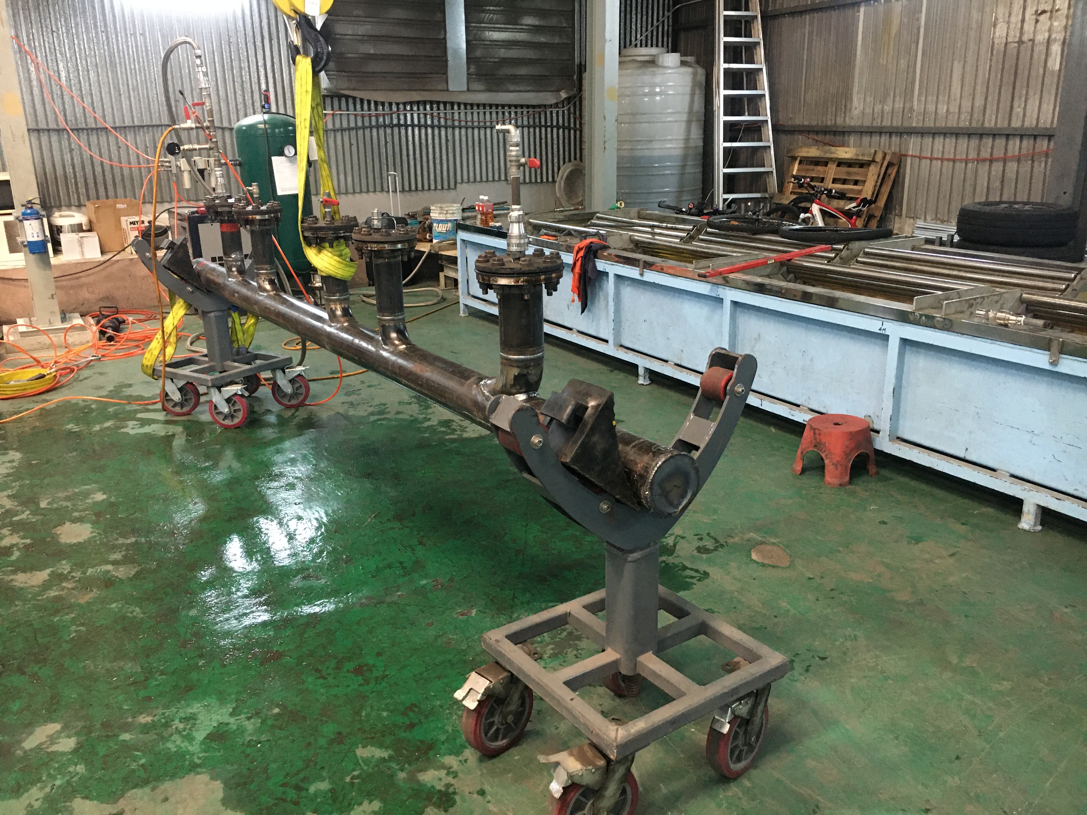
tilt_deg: -16.2
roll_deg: +0.5
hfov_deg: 61.7
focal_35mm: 29
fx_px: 911
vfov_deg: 48.2
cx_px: 544
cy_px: 408
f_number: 2.2
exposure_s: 1/17
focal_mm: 4.15
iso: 200
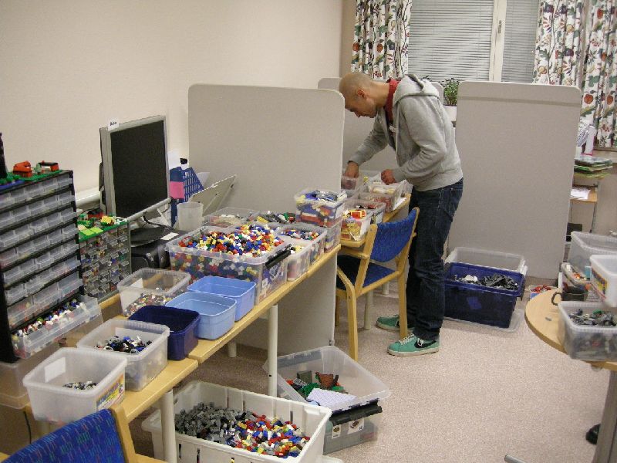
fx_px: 642
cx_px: 308
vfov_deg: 39.7
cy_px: 232
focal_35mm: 36
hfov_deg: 51.4
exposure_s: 1/39.6
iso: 400
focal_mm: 7.5
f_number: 2.7
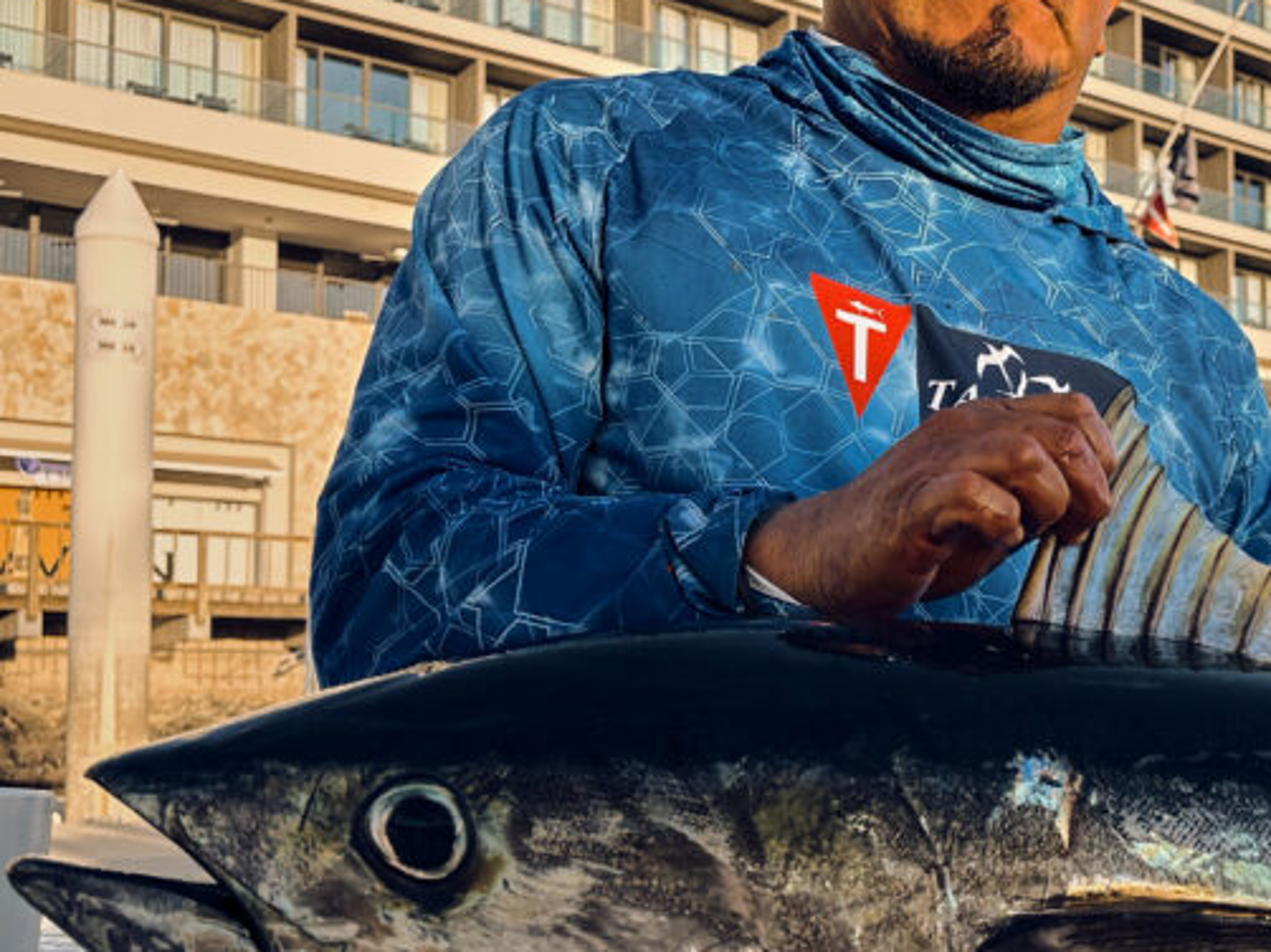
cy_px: 592
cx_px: 1155
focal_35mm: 49
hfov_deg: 36.4
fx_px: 1798
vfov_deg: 29.5
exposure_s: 1/1664
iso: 80
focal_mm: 6.86
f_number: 1.8
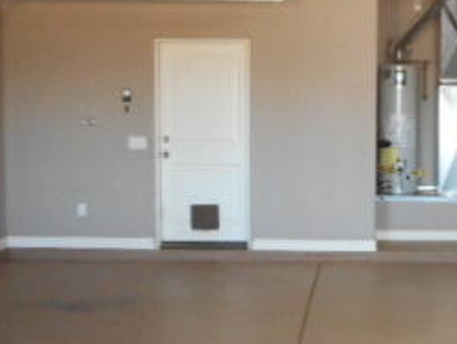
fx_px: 859
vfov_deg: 22.6
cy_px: 177
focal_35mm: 65
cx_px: 362
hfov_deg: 29.2
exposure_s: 1/25
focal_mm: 4.5
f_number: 3.7
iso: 500
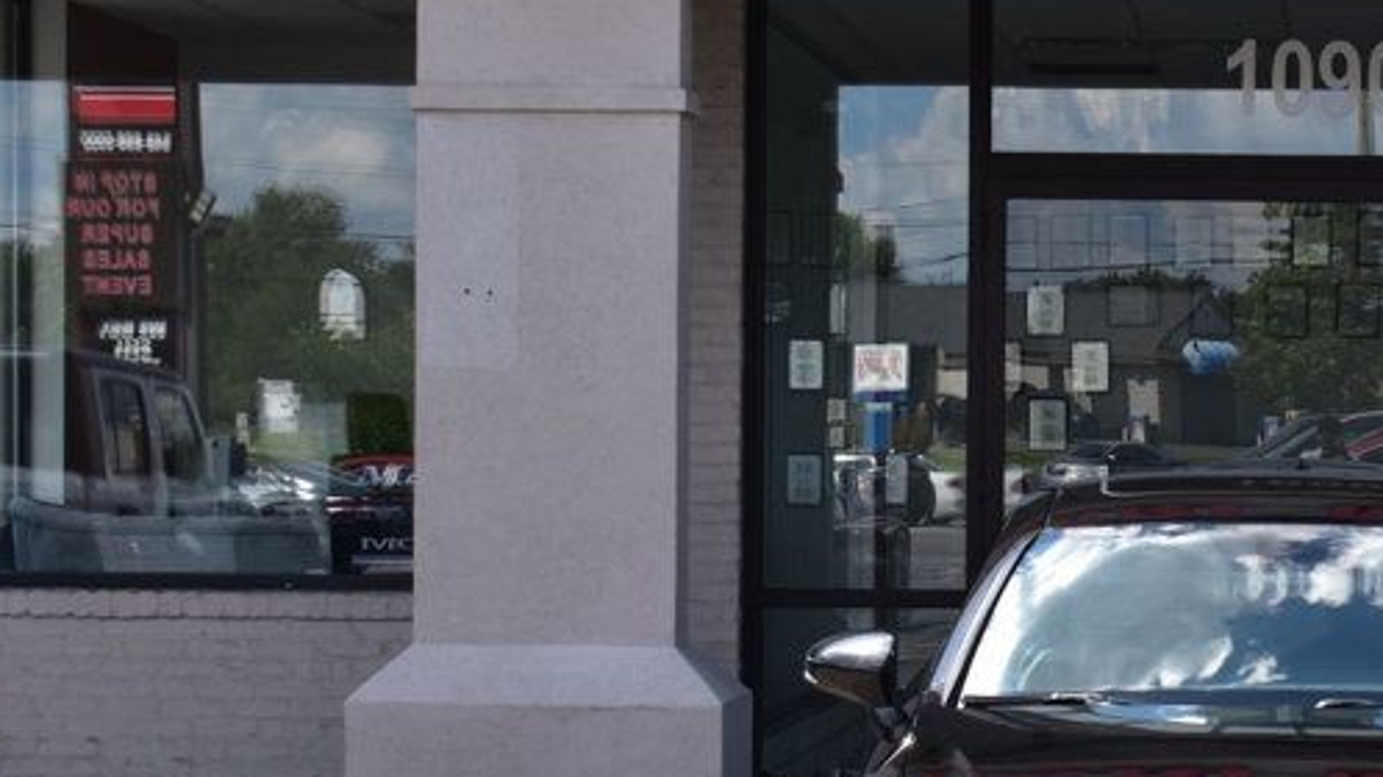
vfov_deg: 10.7
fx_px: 4146
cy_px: 522
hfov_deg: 18.5
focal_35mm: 113
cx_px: 1344
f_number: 11
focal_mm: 35
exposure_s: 1/400
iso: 400
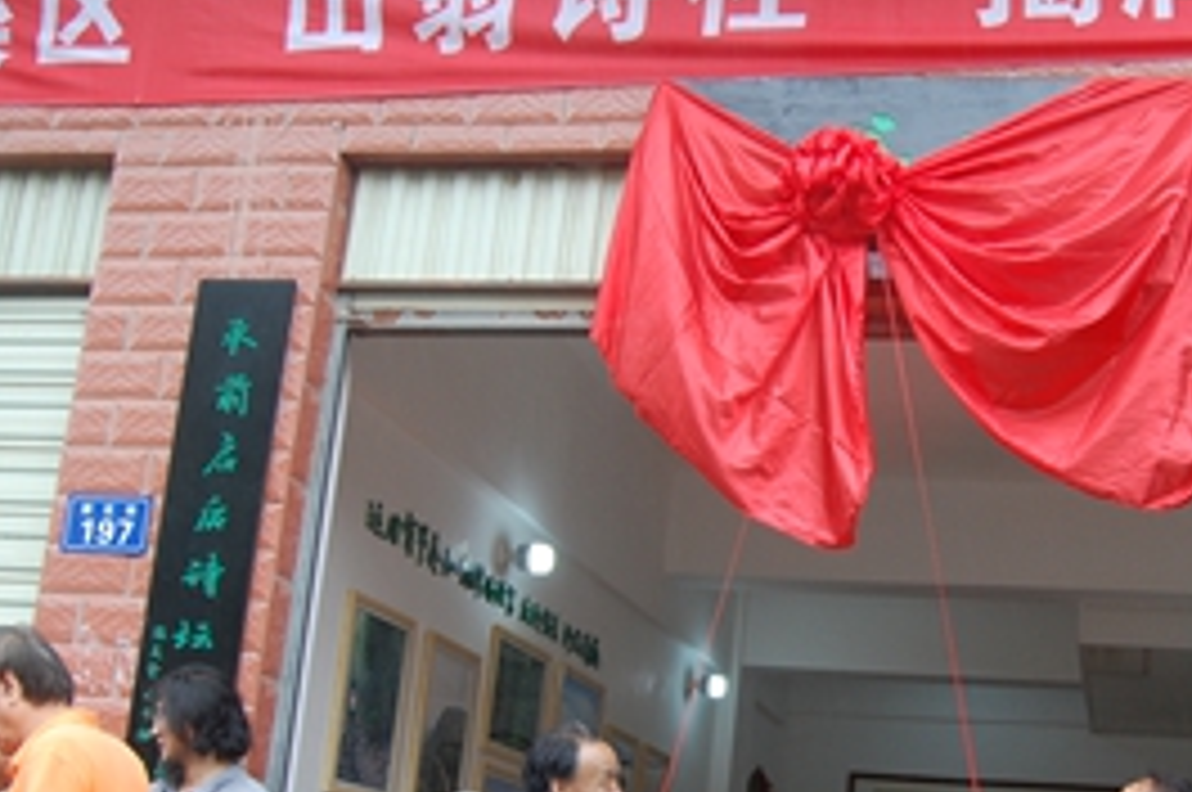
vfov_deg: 25.9
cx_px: 904
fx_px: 1687
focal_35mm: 51
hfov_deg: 37.9
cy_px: 652
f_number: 5.6
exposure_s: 1/125
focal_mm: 18
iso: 280
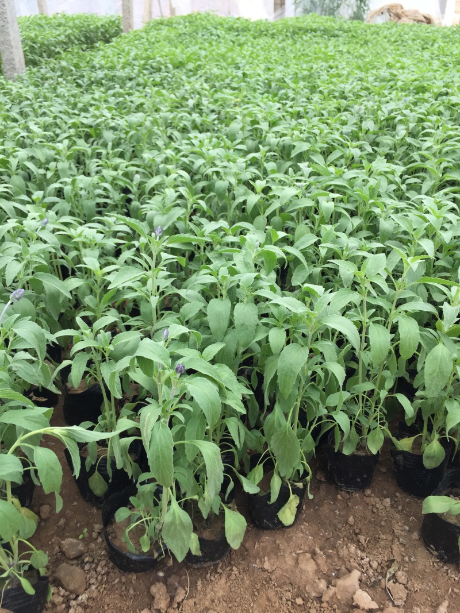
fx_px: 514
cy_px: 306
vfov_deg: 61.7
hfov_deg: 48.2
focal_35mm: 29
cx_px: 230
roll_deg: -0.2
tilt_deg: -29.4
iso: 32
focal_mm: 4.15
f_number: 2.2
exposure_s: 1/377
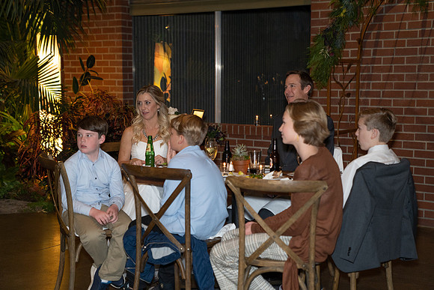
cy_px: 145
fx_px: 748
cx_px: 217
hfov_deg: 32.4
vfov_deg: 21.9
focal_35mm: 62
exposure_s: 1/125
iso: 2000
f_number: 2.8
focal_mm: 62
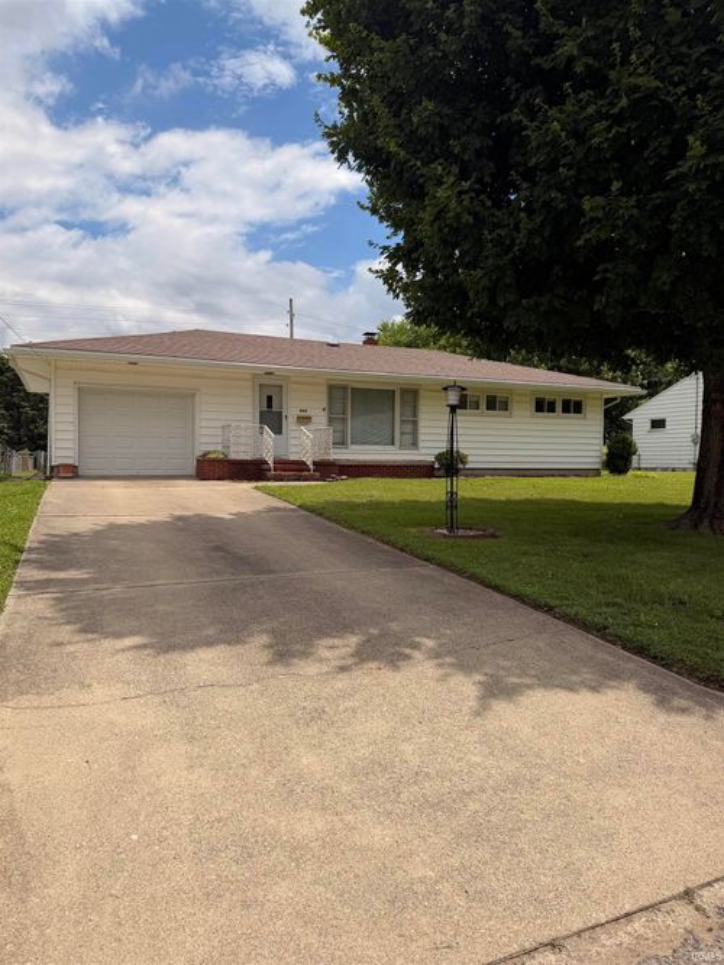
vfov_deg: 71.6
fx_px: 670
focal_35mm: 24
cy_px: 482
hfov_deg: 56.8
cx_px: 362
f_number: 1.78
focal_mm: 6.76
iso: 80
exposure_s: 1/9091
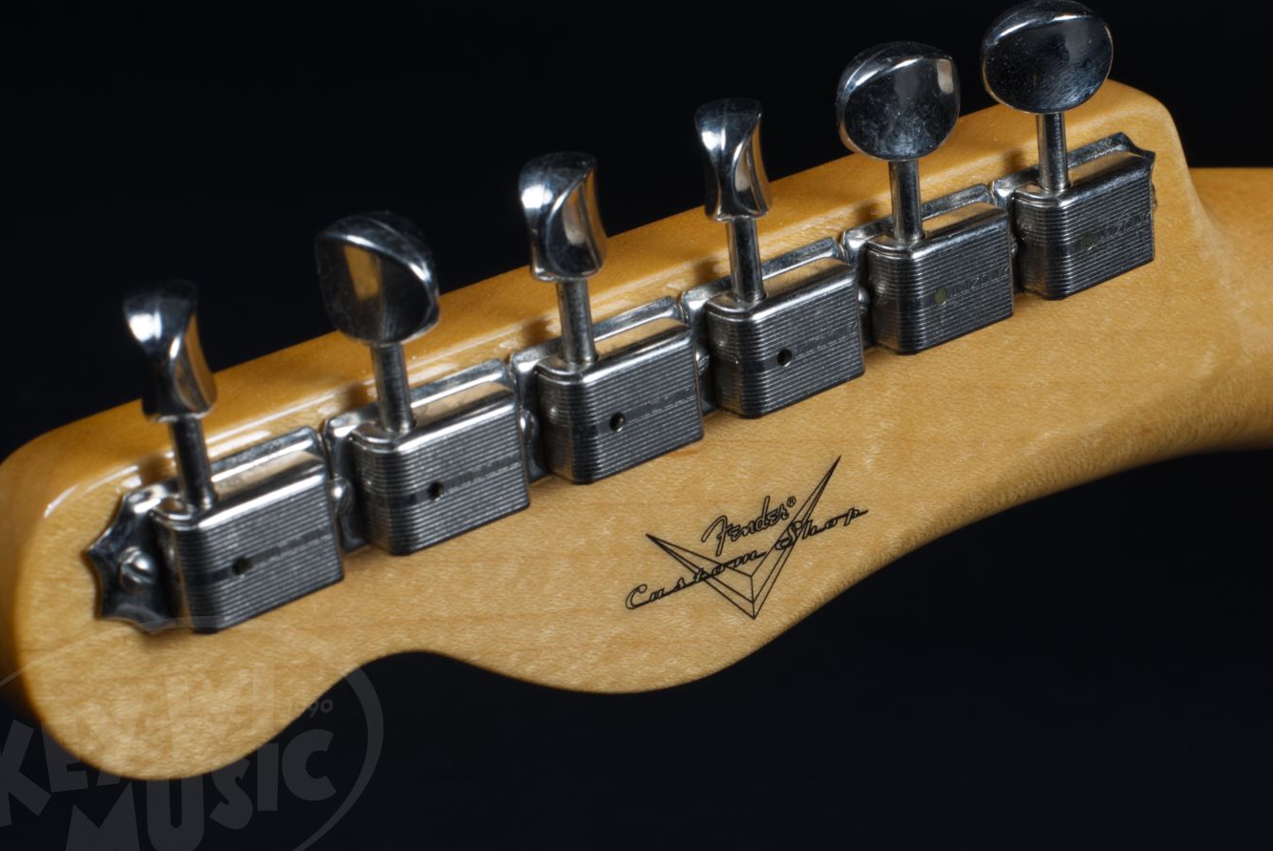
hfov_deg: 26.9
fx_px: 2654
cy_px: 406
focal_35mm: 75
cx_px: 807
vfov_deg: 18.2
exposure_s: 1/100
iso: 100
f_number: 16
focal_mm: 50
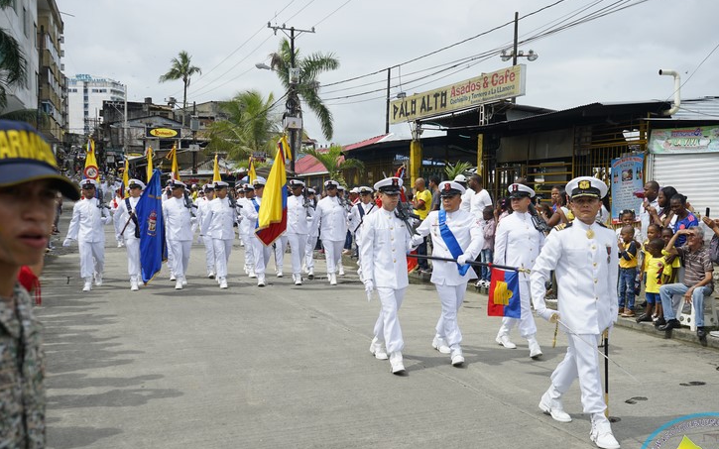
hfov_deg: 53.9
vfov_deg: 35.3
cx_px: 394
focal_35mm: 36
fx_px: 705
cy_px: 257
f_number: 5.6
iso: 160
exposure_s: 1/800
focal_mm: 32
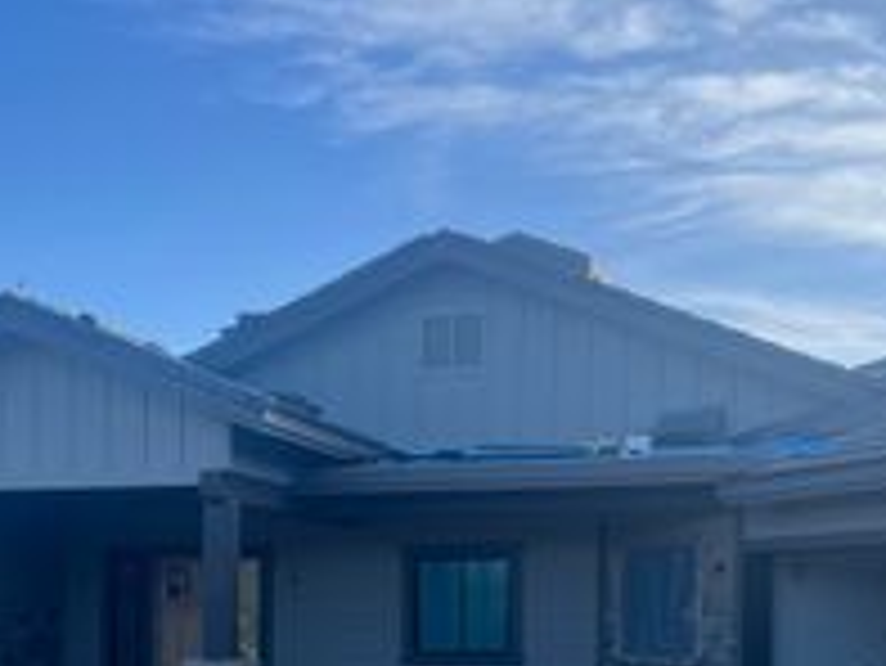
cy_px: 623
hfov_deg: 29.2
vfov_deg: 21.7
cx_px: 315
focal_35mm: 66
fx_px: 1690
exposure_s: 1/2045
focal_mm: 5.7
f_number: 1.5
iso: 50
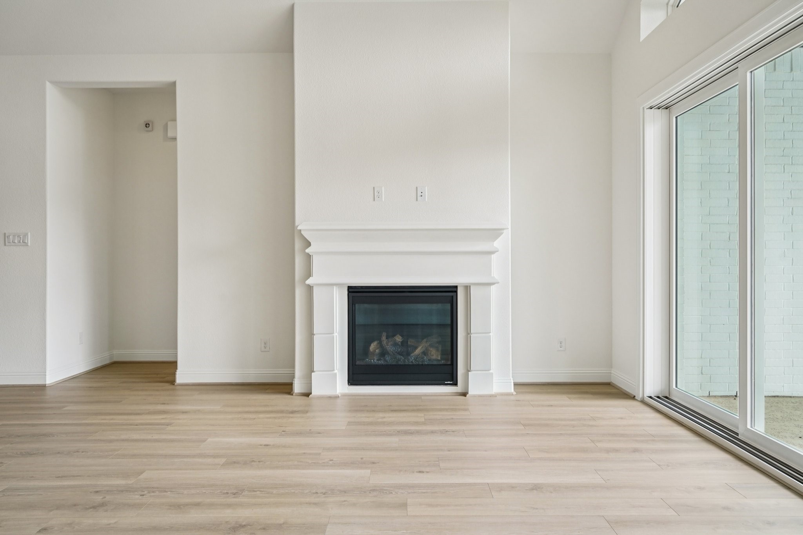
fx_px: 580
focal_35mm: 26
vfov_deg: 49.5
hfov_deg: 69.4
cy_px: 268
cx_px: 402
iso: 500
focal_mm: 26
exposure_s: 1/200
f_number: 8
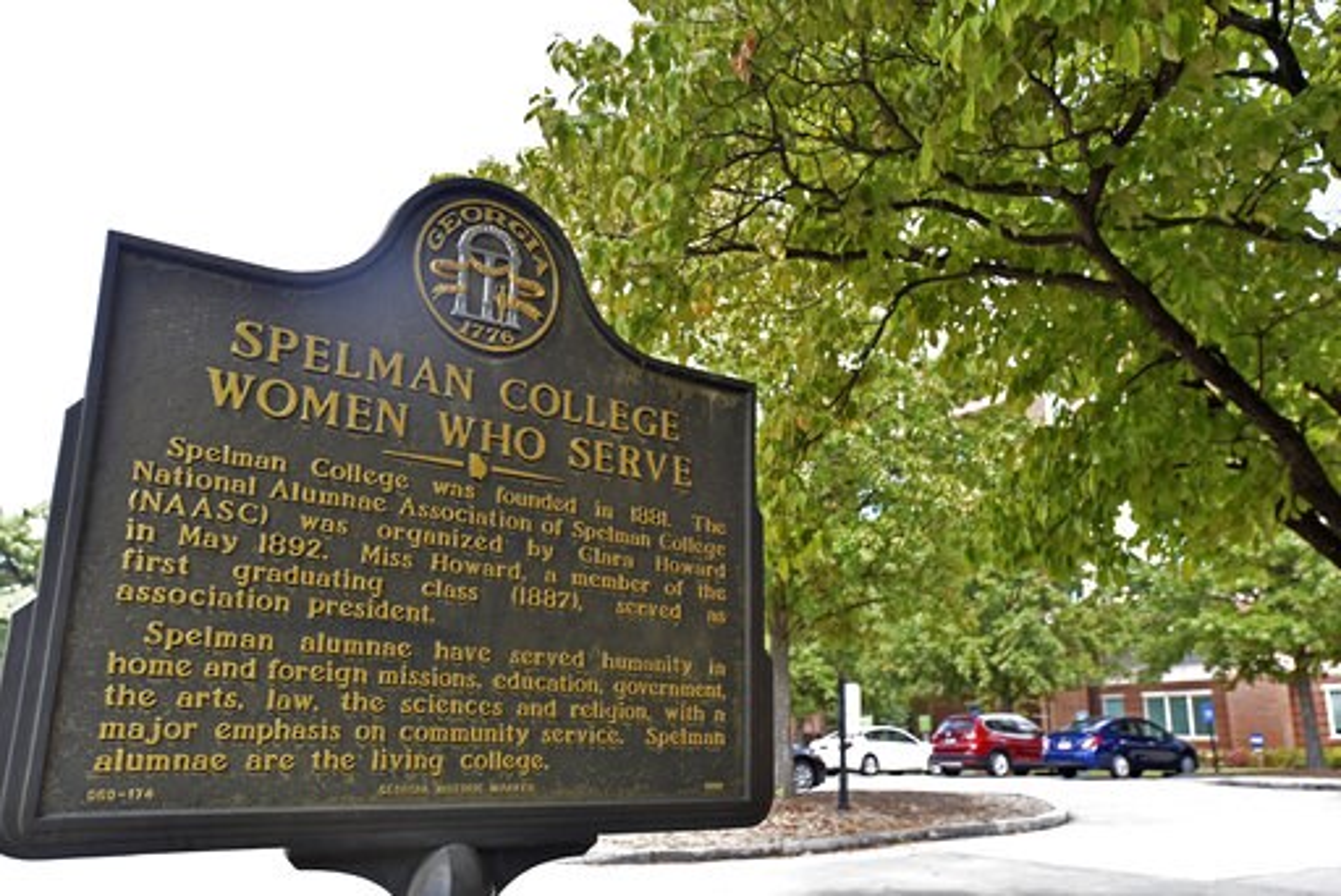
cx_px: 670
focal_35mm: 30
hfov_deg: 61.9
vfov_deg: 43.7
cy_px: 448
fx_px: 1118
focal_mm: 30
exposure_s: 1/250
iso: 640
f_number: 7.1
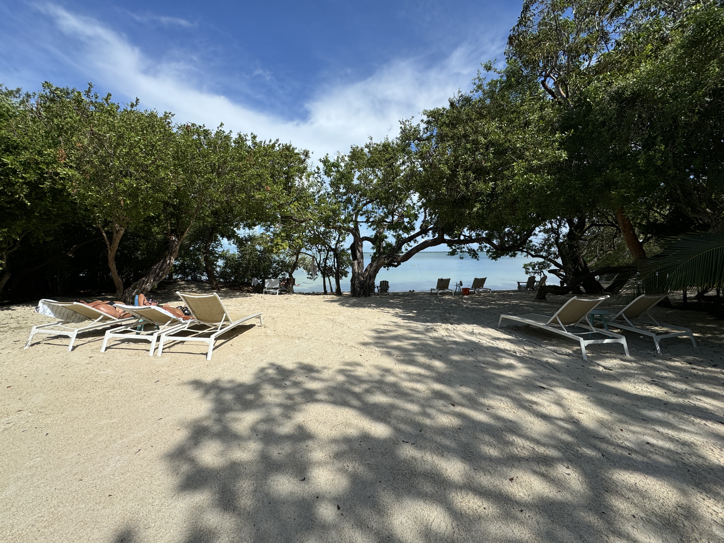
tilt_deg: -3.9
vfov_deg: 85.7
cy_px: 272
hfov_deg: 102.1
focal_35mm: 14
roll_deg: -0.3
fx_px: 293
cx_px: 362
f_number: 2.2
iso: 50
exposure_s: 1/2342
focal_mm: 2.22
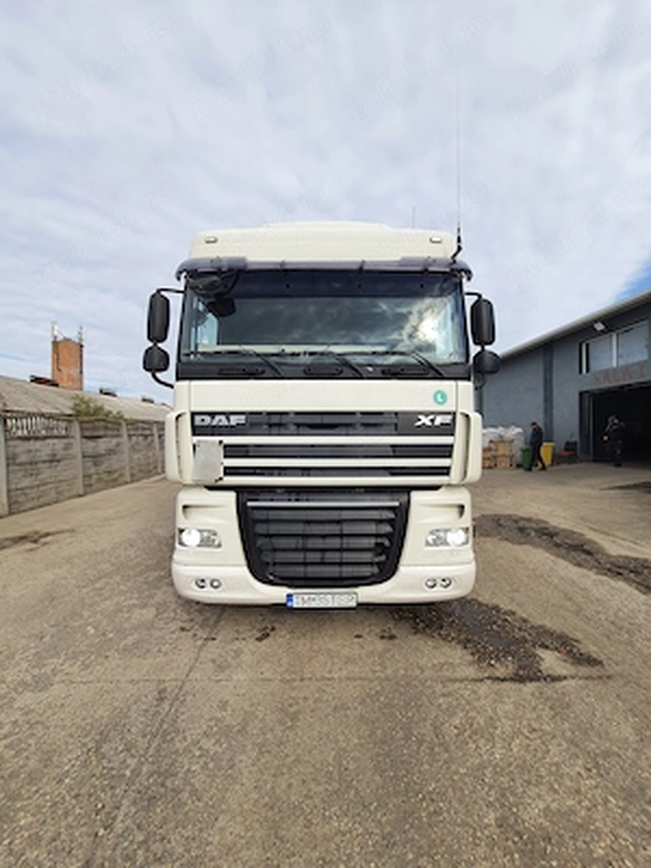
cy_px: 434
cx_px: 326
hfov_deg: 89.9
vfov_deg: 106.2
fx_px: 326
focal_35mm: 13
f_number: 2.2
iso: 50
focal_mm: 1.74
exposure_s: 1/906
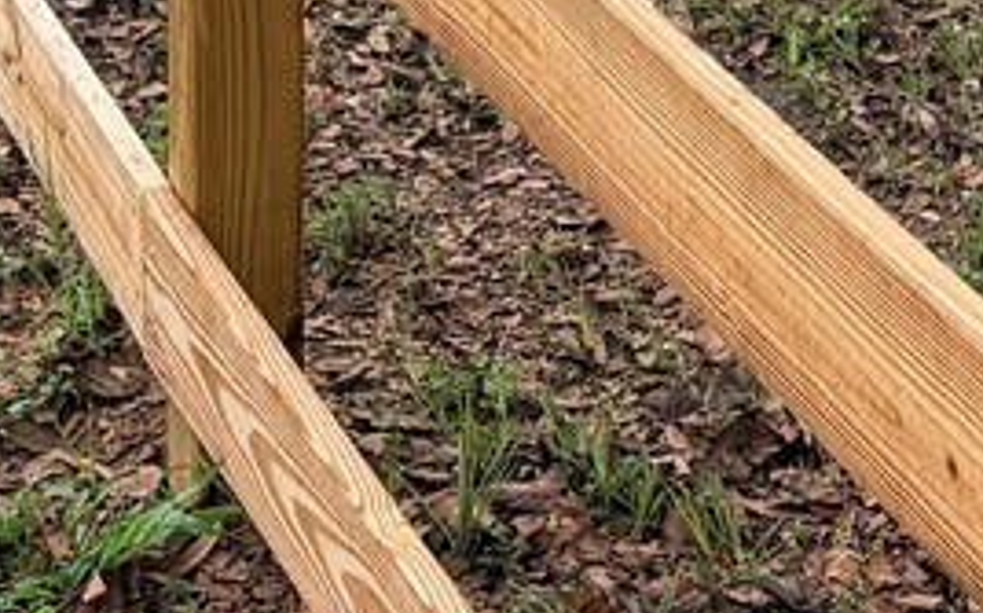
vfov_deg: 7.8
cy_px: -1006
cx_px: 957
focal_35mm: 152
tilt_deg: -7.5
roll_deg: -1.1
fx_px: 4069
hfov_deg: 13.6
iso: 100
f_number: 1.78
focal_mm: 6.76
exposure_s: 1/1553
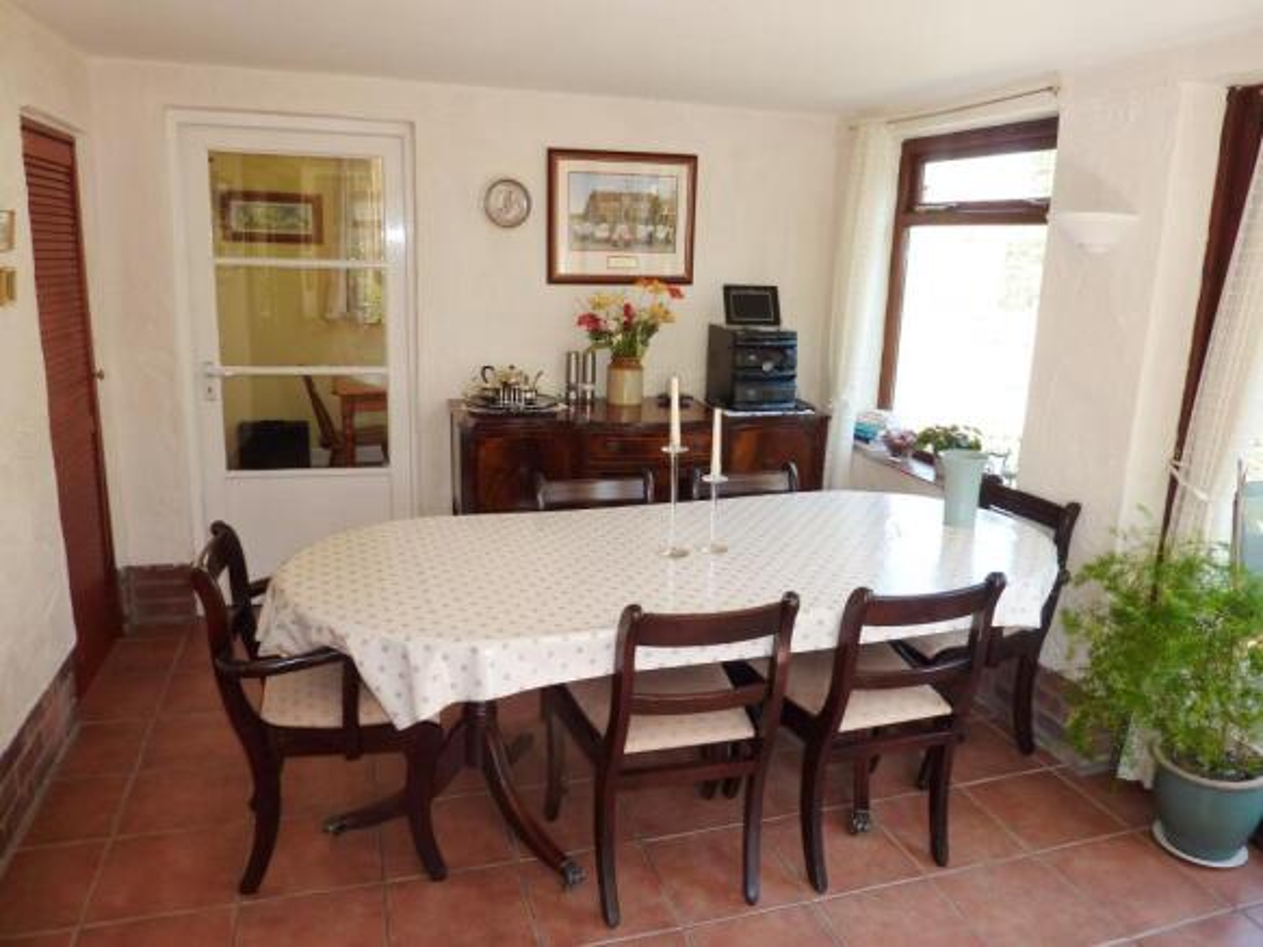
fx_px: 912
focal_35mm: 25
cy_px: 474
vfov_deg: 54.9
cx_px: 632
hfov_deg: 69.4
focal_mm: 4.1
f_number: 3.3
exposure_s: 1/50
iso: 100
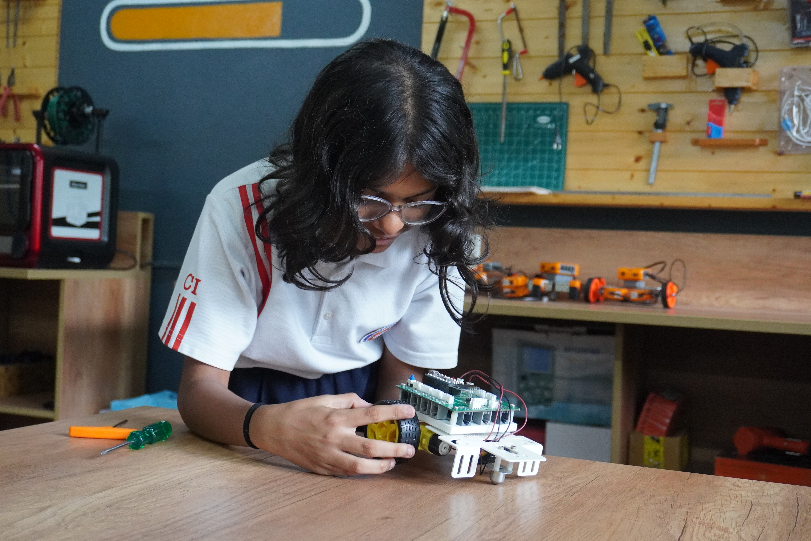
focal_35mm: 46
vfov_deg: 29.2
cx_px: 386
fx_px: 1036
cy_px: 254
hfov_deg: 42.7
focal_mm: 28
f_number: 4.5
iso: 2500
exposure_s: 1/160
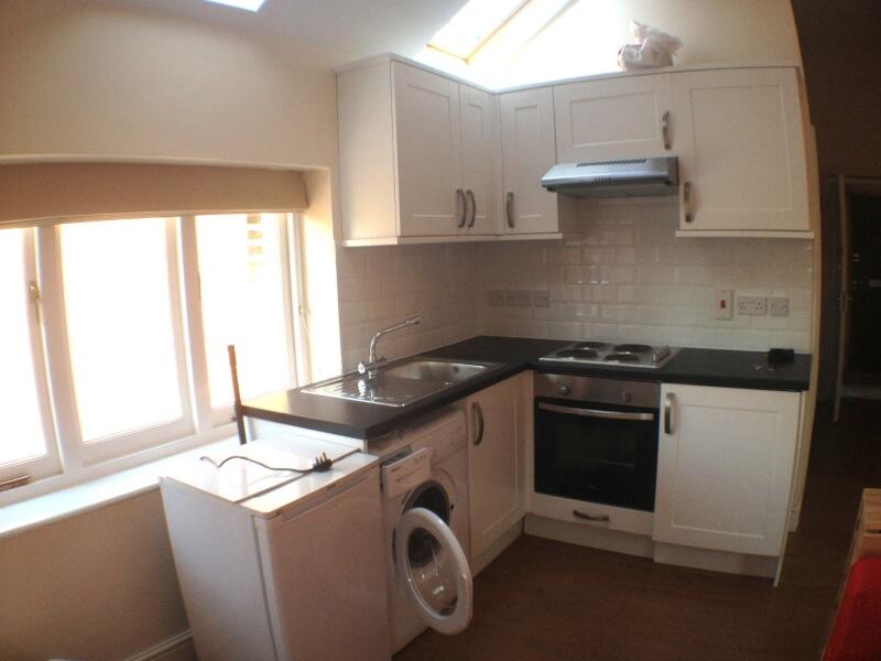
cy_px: 330
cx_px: 440
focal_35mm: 35
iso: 80
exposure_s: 1/120
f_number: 2.4
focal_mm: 4.28
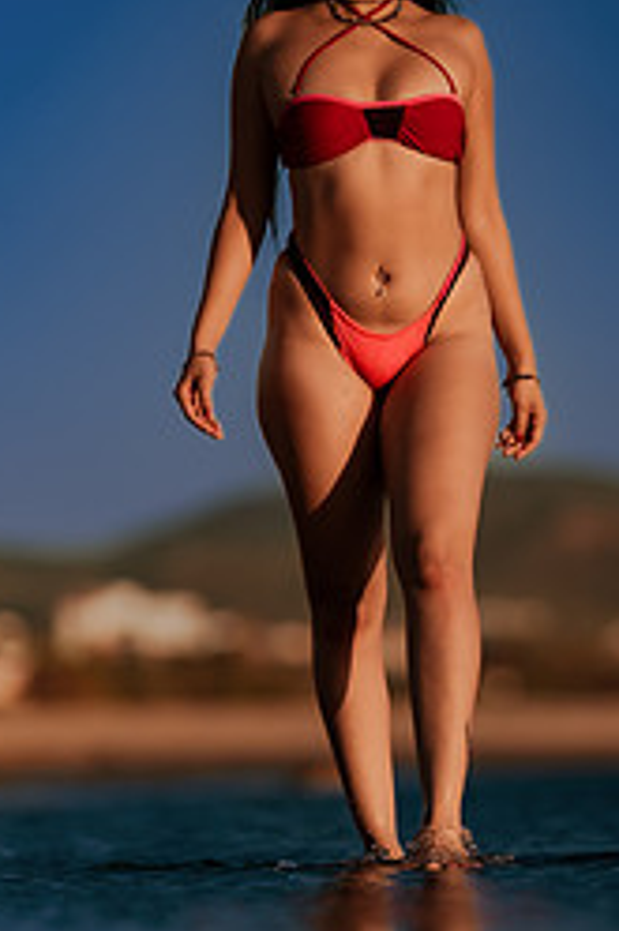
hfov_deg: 5.6
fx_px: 6327
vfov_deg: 8.4
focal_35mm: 245
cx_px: 506
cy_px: 473
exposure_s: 1/6400
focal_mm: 135
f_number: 1.8
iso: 100
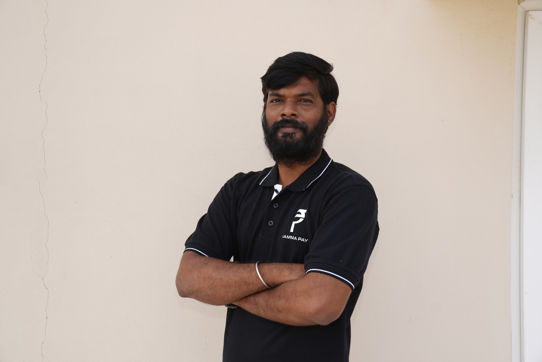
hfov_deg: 40.3
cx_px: 271
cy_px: 181
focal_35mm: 49
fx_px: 738
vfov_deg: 27.5
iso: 80
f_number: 4.5
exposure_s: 1/200
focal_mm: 49
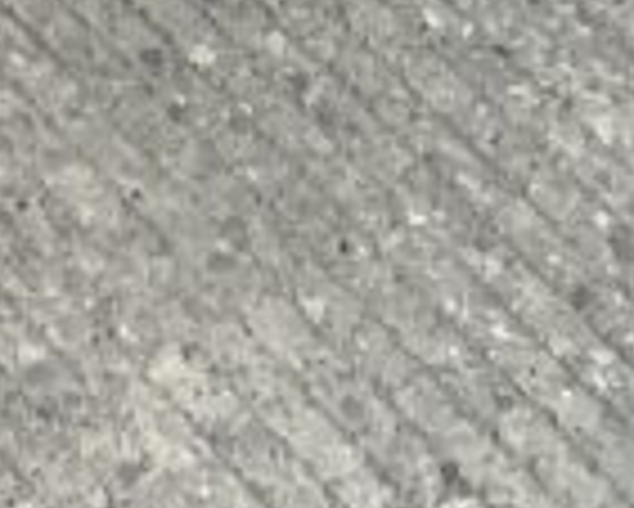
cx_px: 0
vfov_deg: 7.1
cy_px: -719
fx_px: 3849
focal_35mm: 205
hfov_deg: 9.4
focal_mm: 3
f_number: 1.8
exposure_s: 1/415
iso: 16
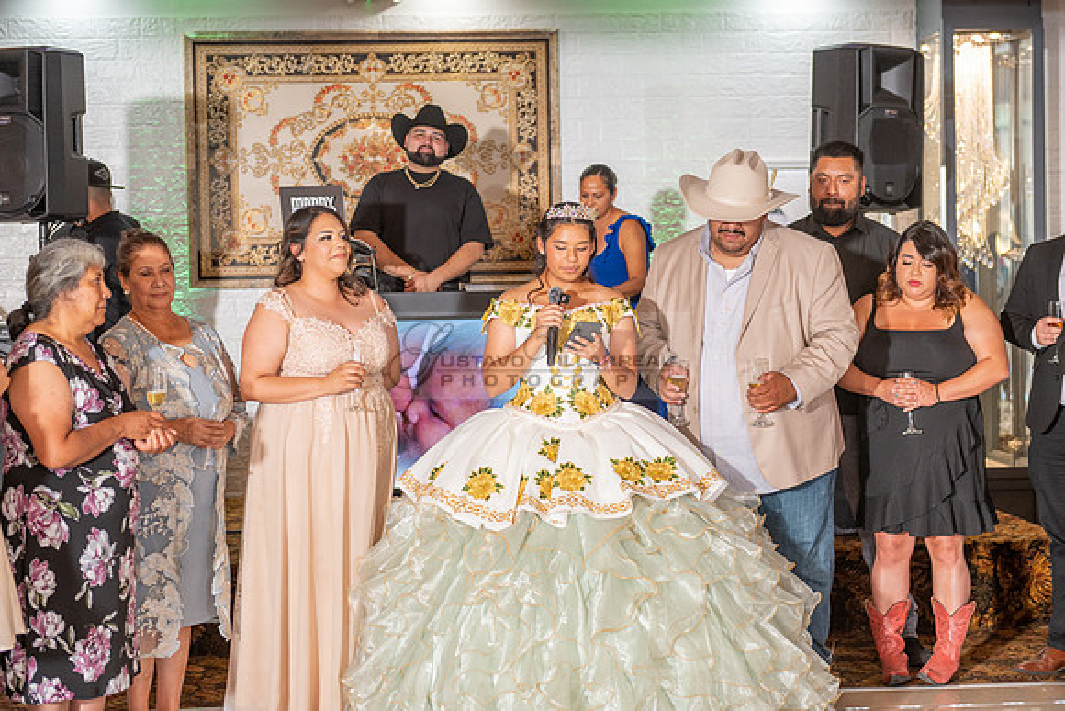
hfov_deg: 28.8
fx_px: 2071
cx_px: 532
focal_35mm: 70
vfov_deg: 19.5
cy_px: 356
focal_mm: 70
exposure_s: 1/200
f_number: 3.5
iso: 500
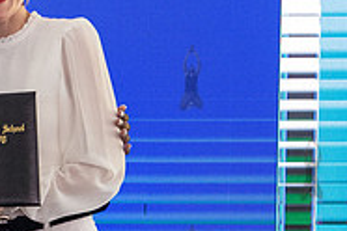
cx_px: -66
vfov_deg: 7.3
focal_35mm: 186
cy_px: 257
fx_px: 1793
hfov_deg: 10.9
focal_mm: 42
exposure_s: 1/800
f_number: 4
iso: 2500
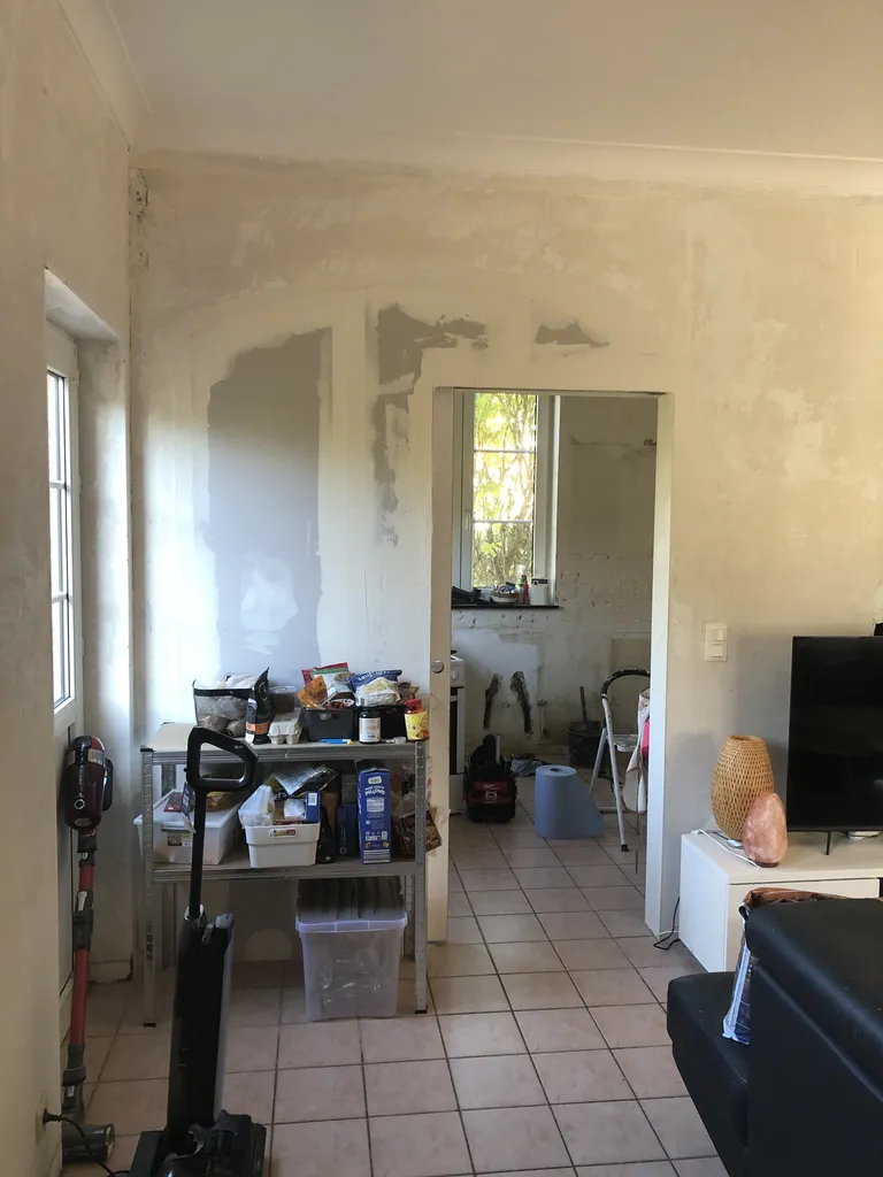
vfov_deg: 63.4
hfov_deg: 49.7
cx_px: 442
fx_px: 952
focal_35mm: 28
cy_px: 588
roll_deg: -0.6
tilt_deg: -4.2
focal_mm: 3.99
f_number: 1.8
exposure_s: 1/30
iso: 40
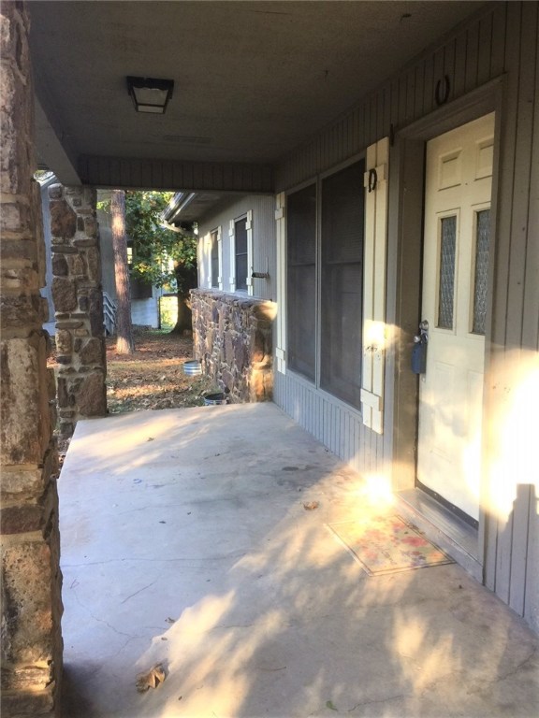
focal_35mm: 29
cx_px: 270
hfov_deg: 48.2
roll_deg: -0.4
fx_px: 602
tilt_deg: -7.0
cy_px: 359
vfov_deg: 61.7
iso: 32
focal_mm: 4.15
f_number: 2.2
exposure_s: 1/40
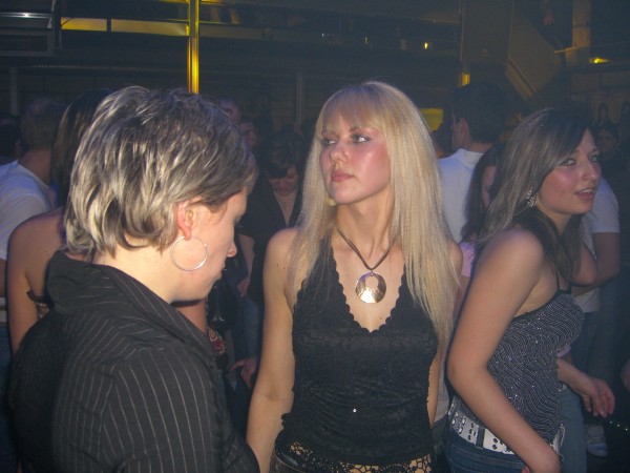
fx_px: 692
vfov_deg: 37.7
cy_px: 236
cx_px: 315
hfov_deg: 49.0
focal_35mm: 38
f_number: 2.8
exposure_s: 1/60
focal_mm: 7.9
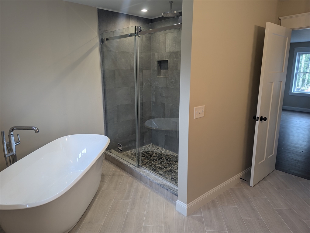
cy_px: 116
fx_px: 215
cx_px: 155
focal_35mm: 24
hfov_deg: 71.5
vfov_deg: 56.9
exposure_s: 1/30
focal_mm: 6.81
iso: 42
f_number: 1.85
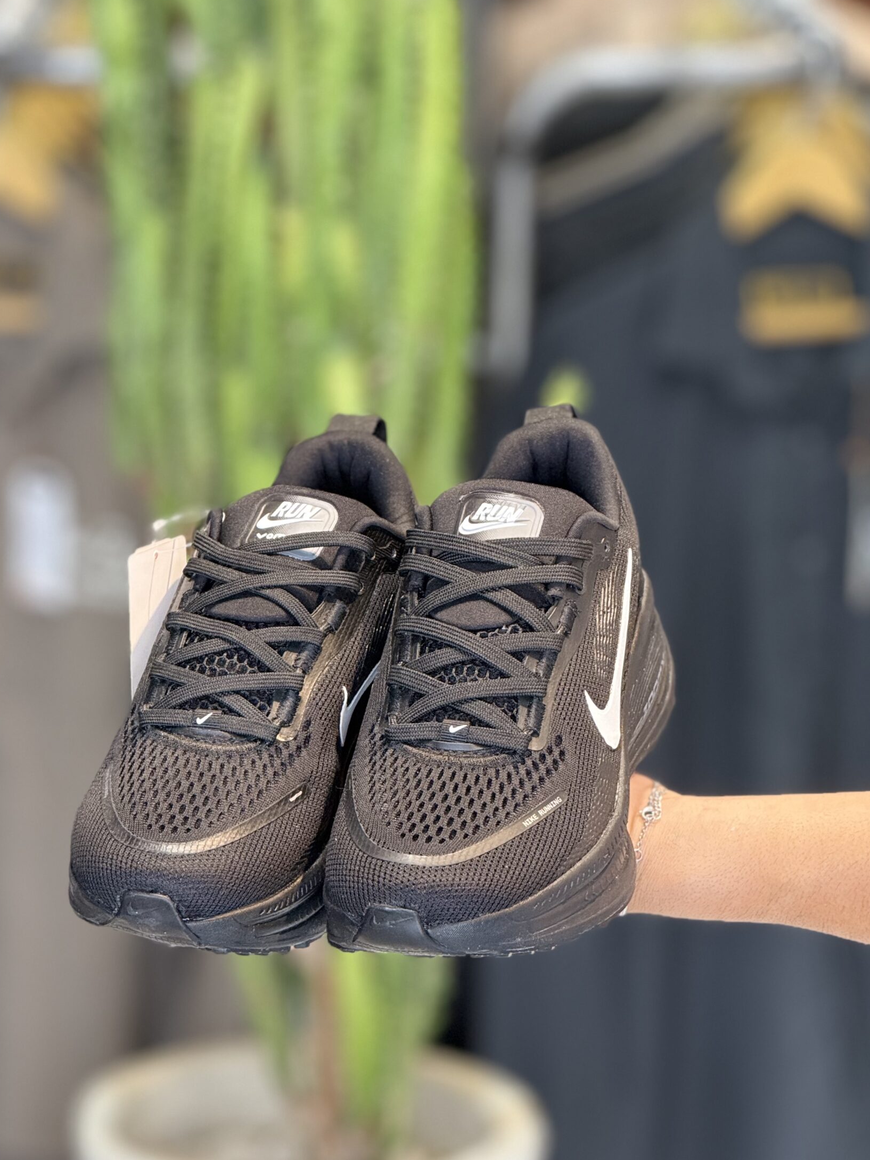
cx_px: 409
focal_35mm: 141
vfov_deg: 14.0
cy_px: 674
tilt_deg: -12.9
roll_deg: -0.8
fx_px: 4725
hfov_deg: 10.5
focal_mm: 15.66
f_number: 2.8
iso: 200
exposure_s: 1/100
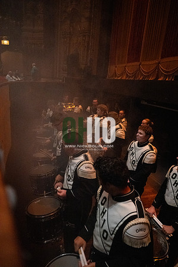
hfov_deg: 53.1
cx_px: 89
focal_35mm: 24
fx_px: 178
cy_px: 134
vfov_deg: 73.7
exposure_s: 1/500
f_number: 2.8
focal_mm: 24
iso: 25600
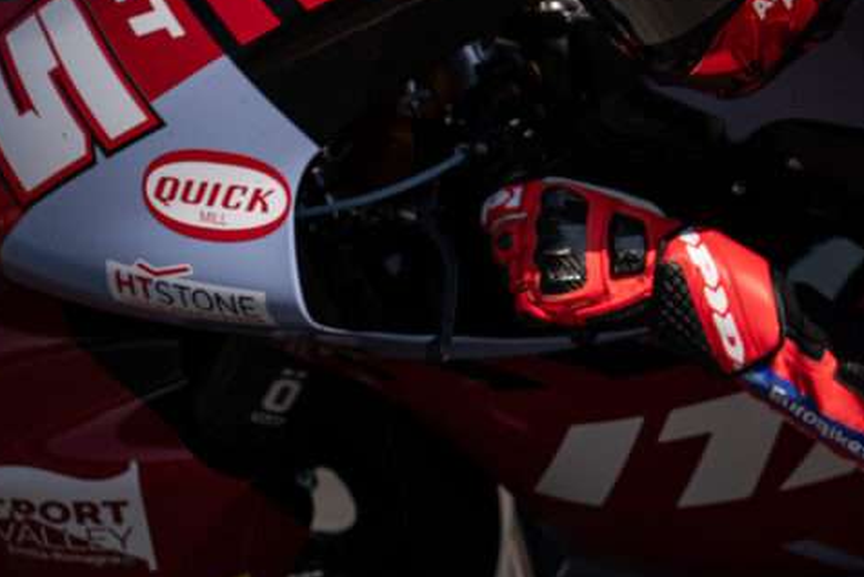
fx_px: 20717
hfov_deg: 2.4
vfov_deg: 1.6
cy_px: 12
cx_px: 906
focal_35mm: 863
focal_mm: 400
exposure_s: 1/2000
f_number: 5
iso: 125
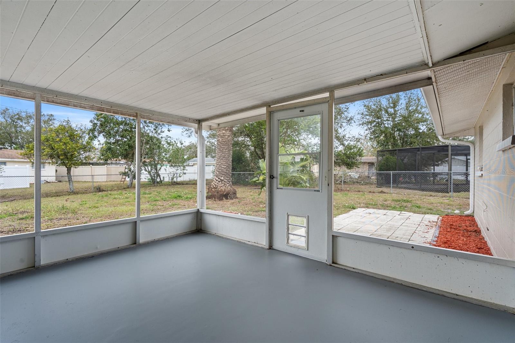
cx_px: 258
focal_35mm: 16
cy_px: 172
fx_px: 229
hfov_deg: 96.7
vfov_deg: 73.7
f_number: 8
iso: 400
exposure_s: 1/160
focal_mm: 16
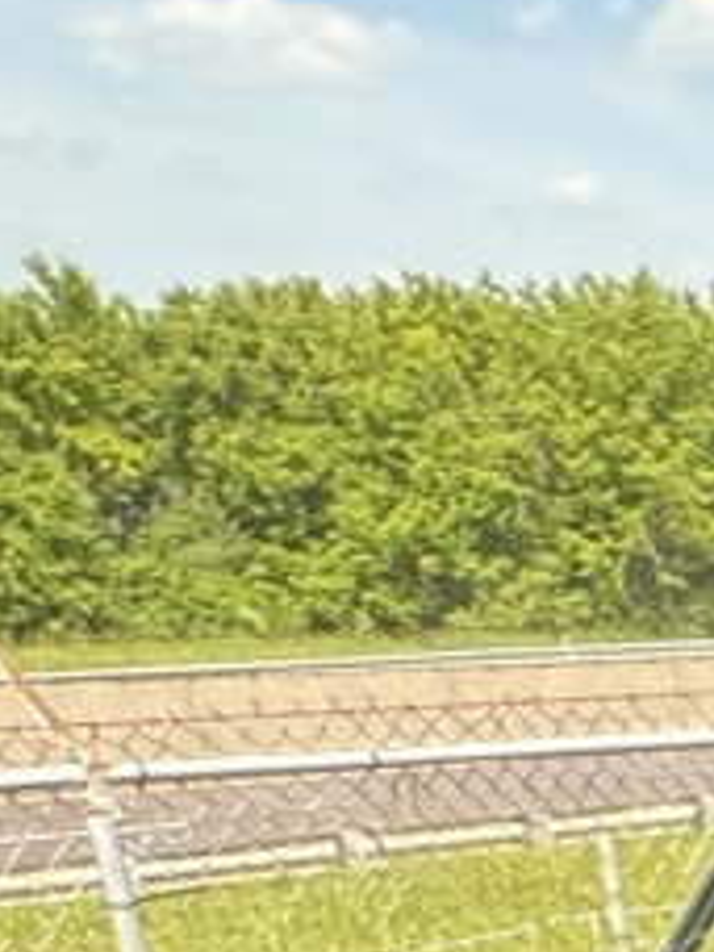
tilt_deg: -23.5
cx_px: 1501
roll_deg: +0.1
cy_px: 1524
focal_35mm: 82
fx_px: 2255
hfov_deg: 14.4
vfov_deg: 19.8
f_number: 2.2
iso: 40
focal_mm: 2.22
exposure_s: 1/156
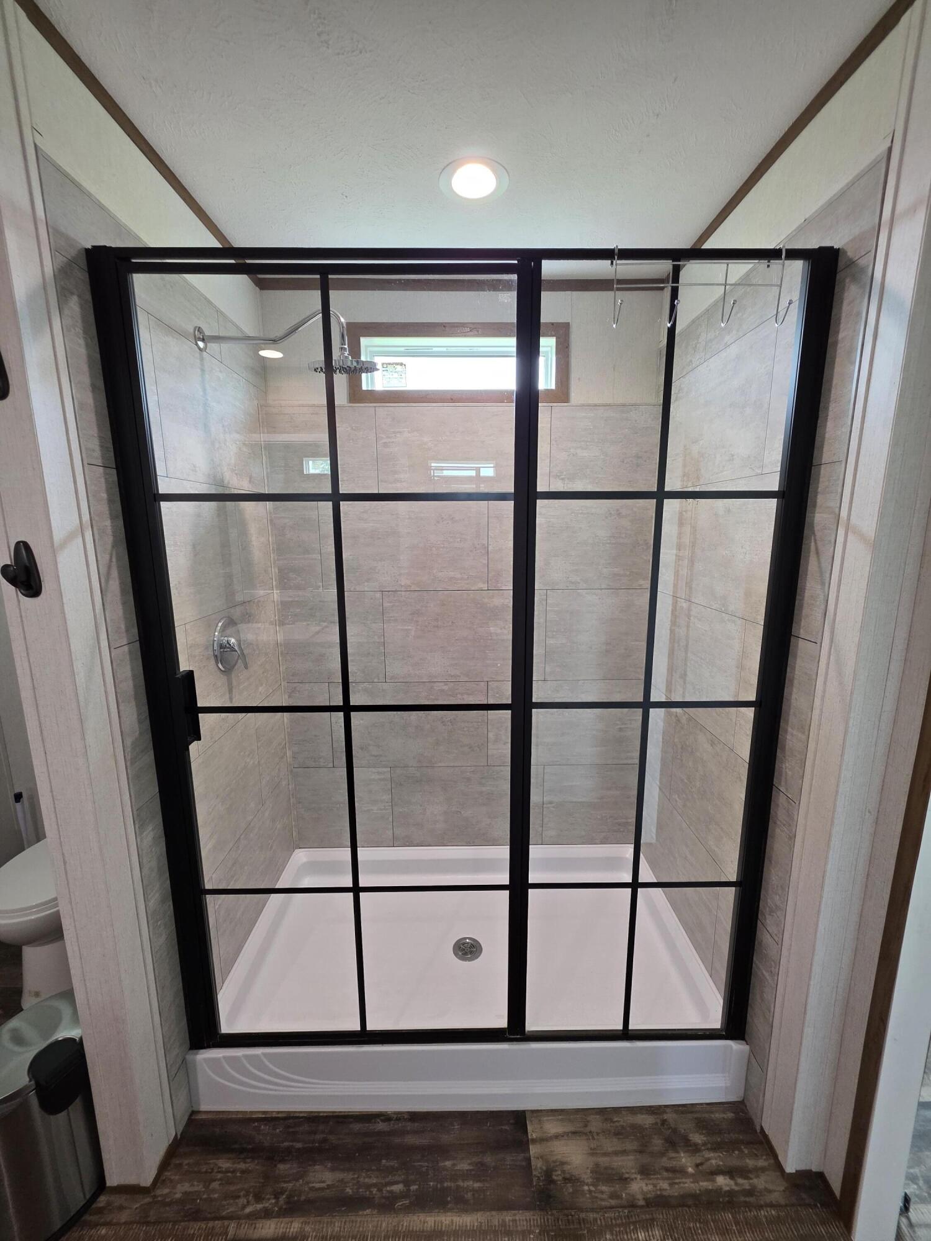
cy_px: 620
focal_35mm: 13
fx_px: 466
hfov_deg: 89.9
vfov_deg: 106.2
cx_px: 466
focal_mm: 2.2
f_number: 1.9
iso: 160
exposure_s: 1/120
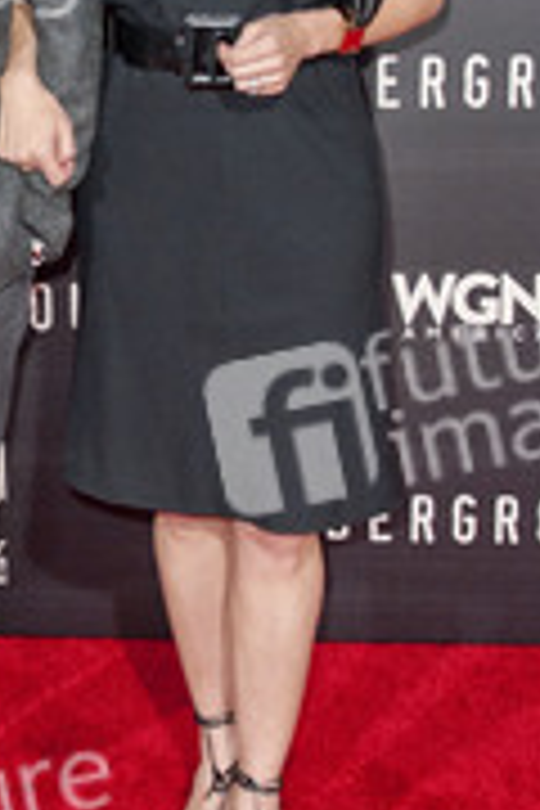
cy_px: 184
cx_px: 29
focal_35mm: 71
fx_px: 1597
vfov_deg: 28.0
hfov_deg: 18.8
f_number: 4.5
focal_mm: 32
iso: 800
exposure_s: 1/400
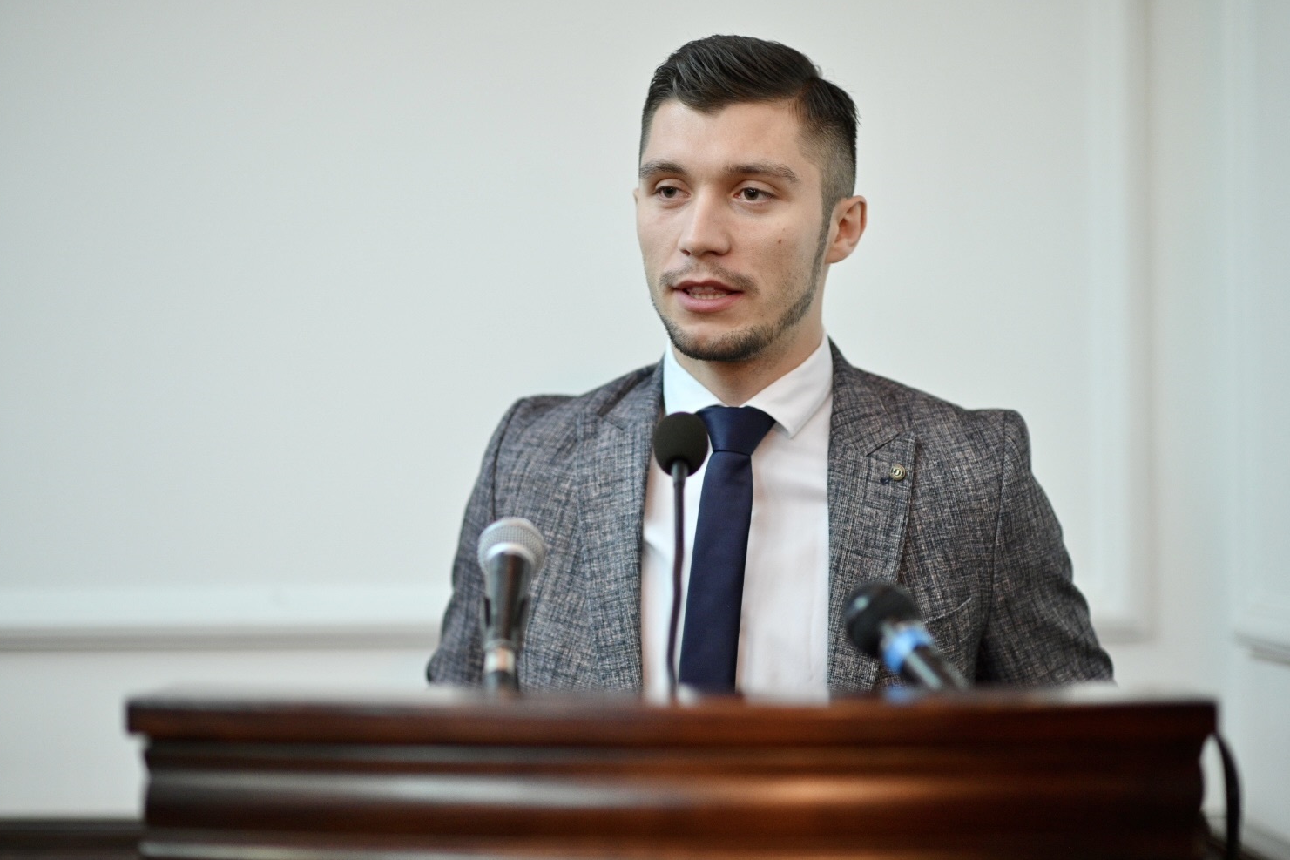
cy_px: 439
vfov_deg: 14.7
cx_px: 665
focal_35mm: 93
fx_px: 3332
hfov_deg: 21.9
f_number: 1.8
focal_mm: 85
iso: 1600
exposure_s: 1/320
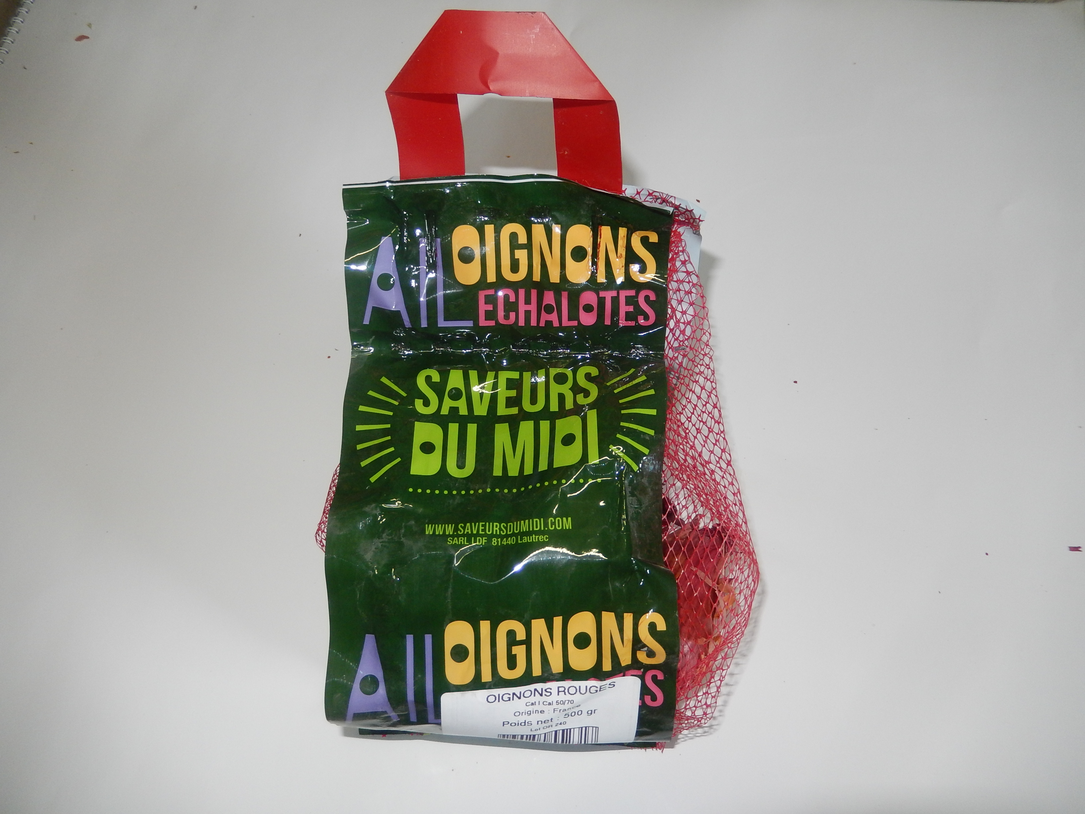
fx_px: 784
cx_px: 542
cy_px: 407
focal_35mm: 25
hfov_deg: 69.4
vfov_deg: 54.9
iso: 200
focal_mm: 4.5
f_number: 3.4
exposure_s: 1/30
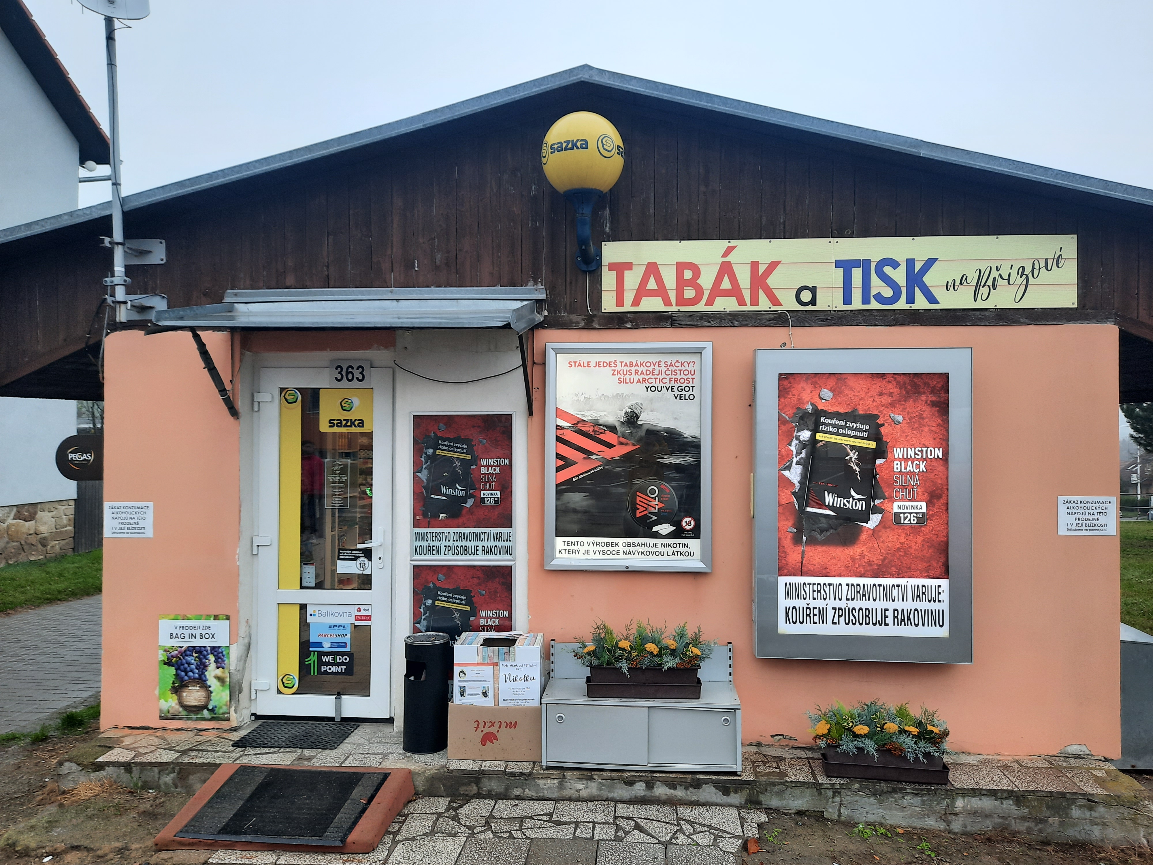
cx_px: 576
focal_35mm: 25
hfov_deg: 69.4
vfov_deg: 54.9
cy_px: 432
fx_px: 833
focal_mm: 4.6
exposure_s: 1/50
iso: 40
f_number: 2
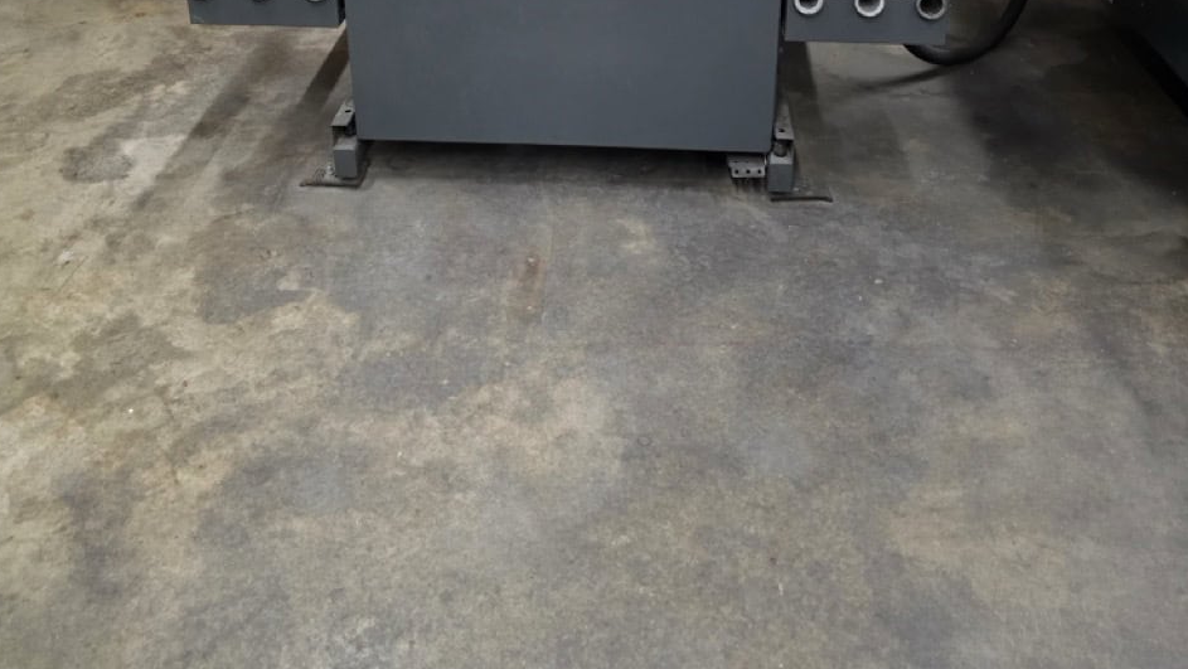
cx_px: 587
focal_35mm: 34
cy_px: -57
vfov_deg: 31.1
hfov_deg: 58.0
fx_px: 1071
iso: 640
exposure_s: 1/120
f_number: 1.7
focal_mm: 6.3
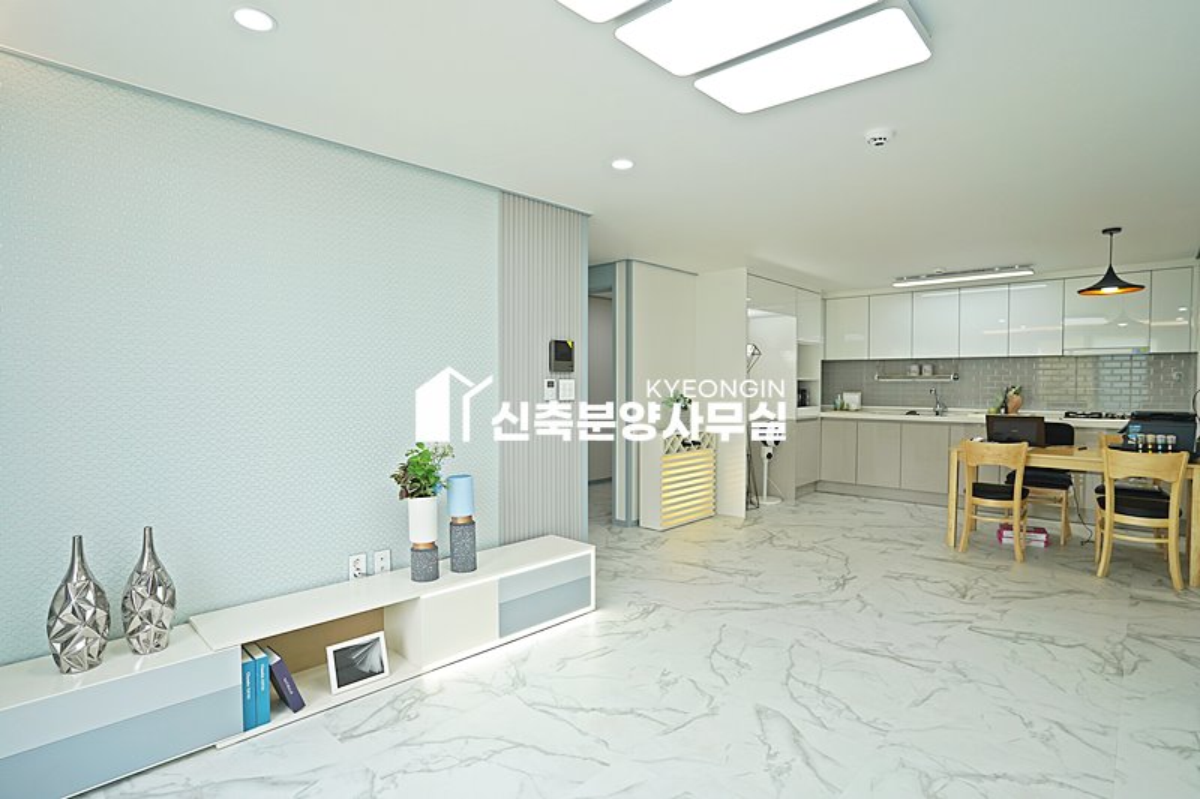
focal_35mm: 18
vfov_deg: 67.4
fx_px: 600
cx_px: 600
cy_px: 400
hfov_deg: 90.0
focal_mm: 18
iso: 160
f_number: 4
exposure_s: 1/160
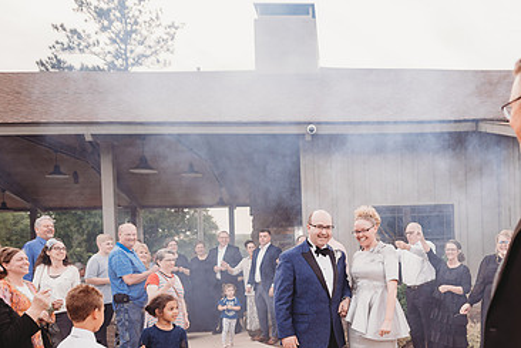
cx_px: 387
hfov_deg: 48.8
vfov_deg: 34.3
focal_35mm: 38
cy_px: 265
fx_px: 550
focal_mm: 24
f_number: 2.5
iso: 160
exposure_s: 1/200
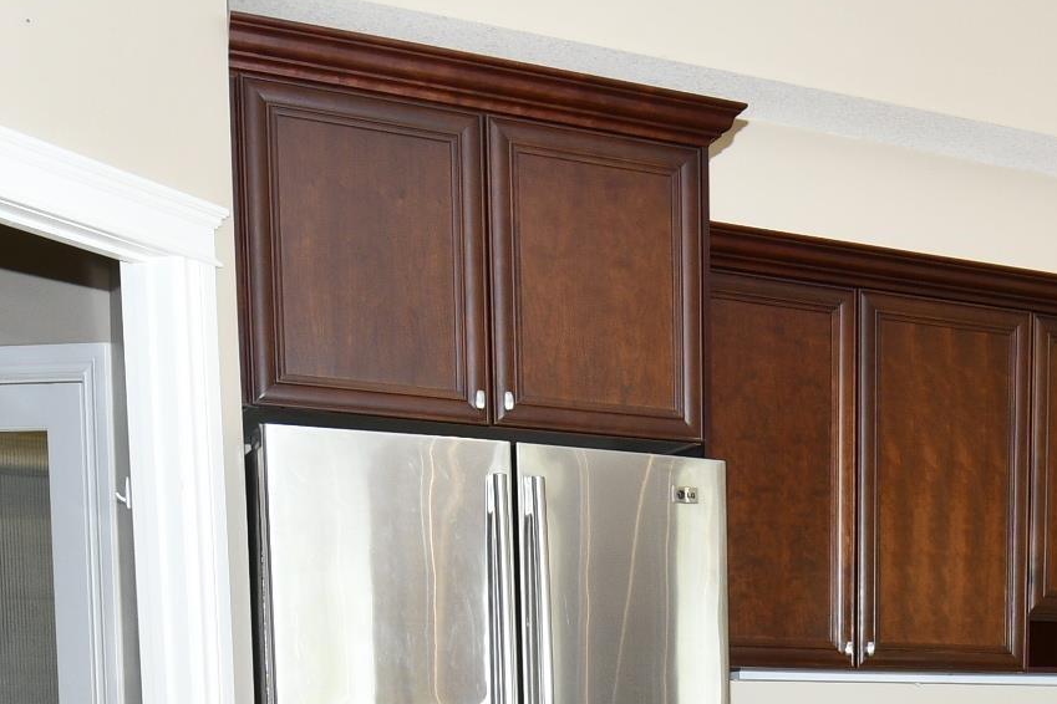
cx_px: 1015
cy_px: 903
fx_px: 1732
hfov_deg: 31.8
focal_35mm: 59
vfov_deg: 21.0
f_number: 5.6
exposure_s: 1/60
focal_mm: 12
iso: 400
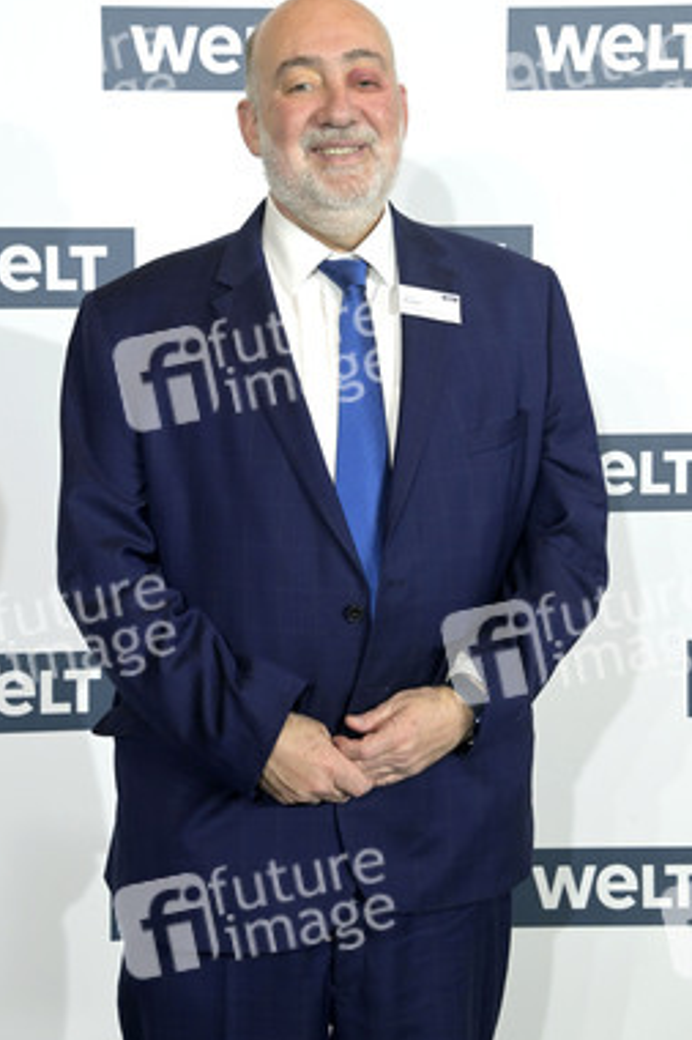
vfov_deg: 24.8
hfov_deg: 16.6
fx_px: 2366
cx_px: 334
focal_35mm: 82
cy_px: 504
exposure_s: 1/250
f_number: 8
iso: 5000
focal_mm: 78
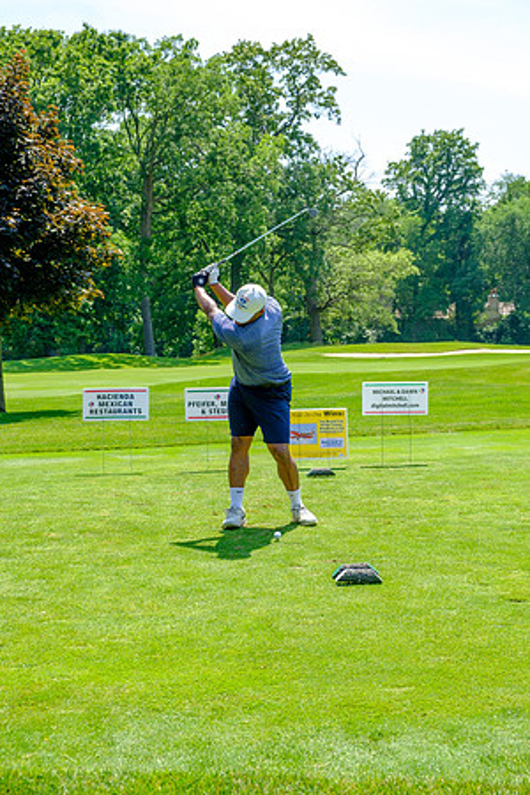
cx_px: 265
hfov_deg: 24.2
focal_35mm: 56
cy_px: 398
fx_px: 1237
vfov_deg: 35.6
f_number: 5
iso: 200
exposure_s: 1/250
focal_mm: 37.4
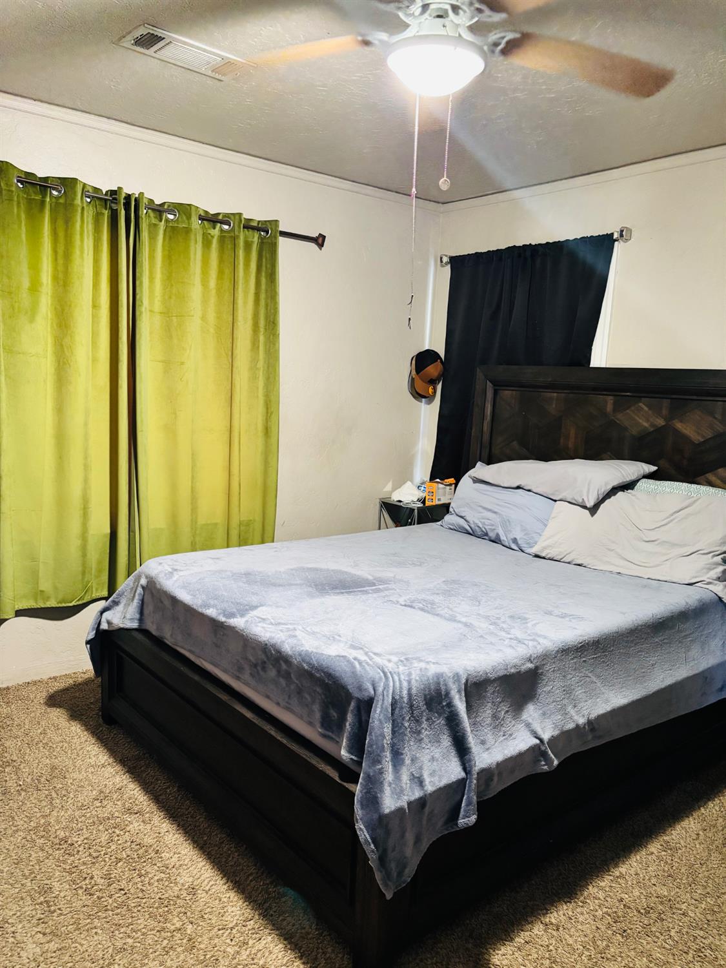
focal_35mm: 26
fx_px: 727
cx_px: 363
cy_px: 484
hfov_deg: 53.1
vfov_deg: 67.3
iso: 640
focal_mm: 5.96
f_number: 1.6
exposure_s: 1/40
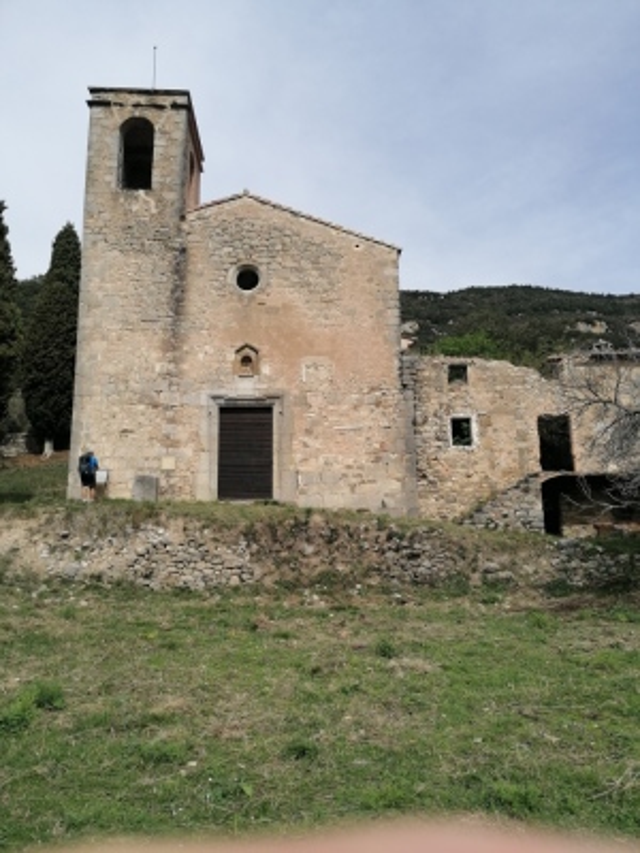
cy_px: 426
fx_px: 666
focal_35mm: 27
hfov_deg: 51.4
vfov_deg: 65.3
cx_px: 320
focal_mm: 4.75
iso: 50
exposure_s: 1/1980
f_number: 1.8
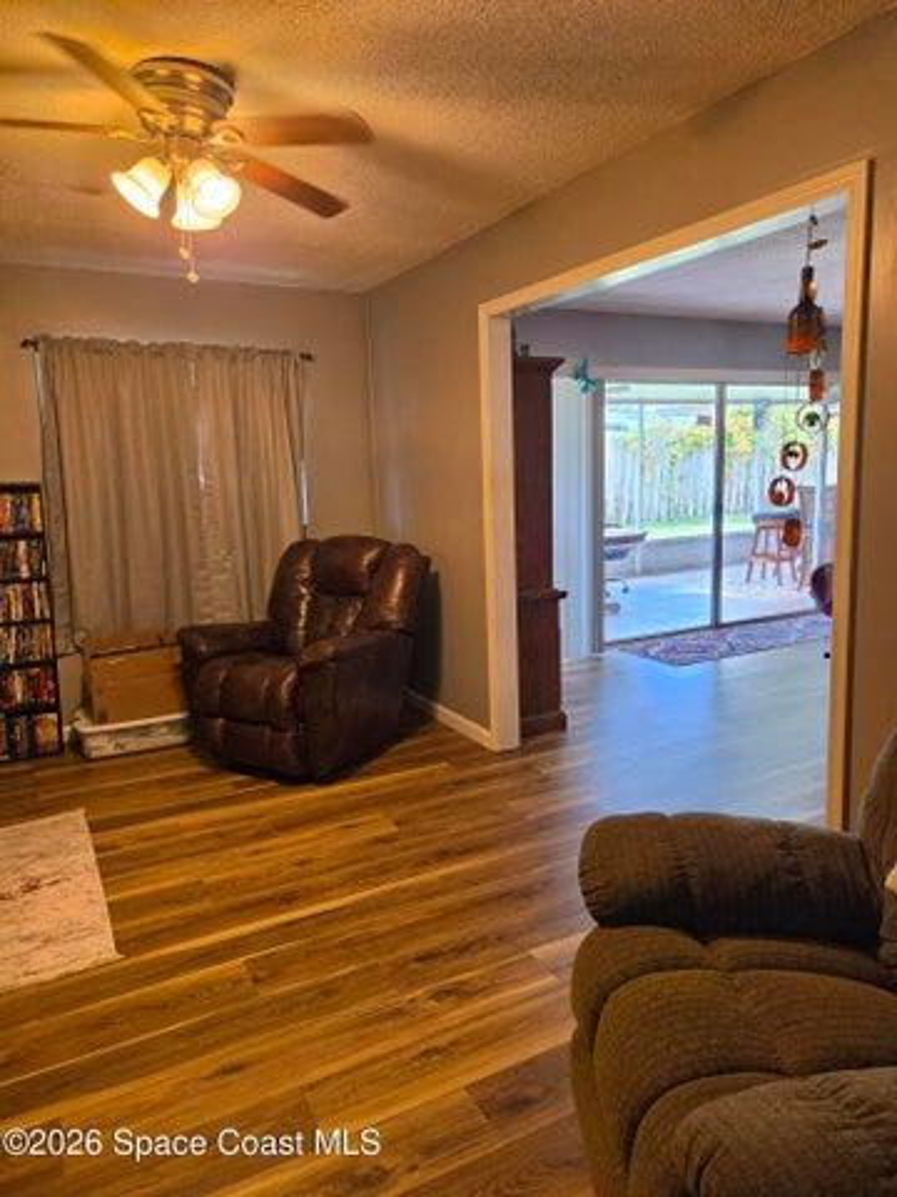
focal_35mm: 23
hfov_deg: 58.9
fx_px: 795
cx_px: 448
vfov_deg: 73.9
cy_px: 598
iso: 250
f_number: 1.8
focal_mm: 5.4
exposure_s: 1/120
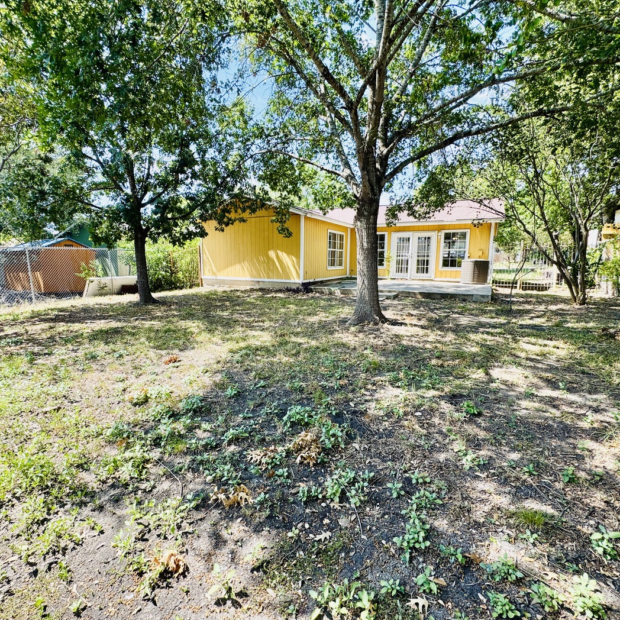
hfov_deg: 83.9
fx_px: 344
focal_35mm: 17
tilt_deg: -7.3
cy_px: 308
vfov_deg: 84.0
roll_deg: +0.1
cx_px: 295
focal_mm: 2.22
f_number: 2.2
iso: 40
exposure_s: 1/318
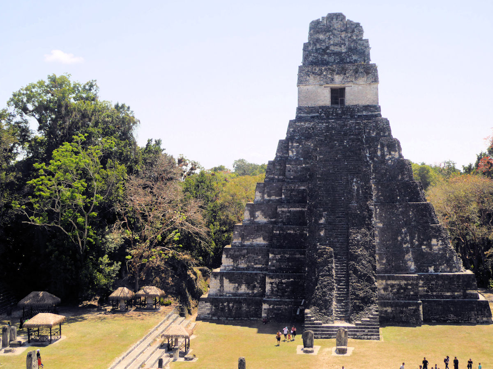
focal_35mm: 50
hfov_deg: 38.2
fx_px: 712
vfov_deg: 29.1
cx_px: 246
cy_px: 184
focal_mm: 9
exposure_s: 1/800
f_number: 4.1
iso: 100
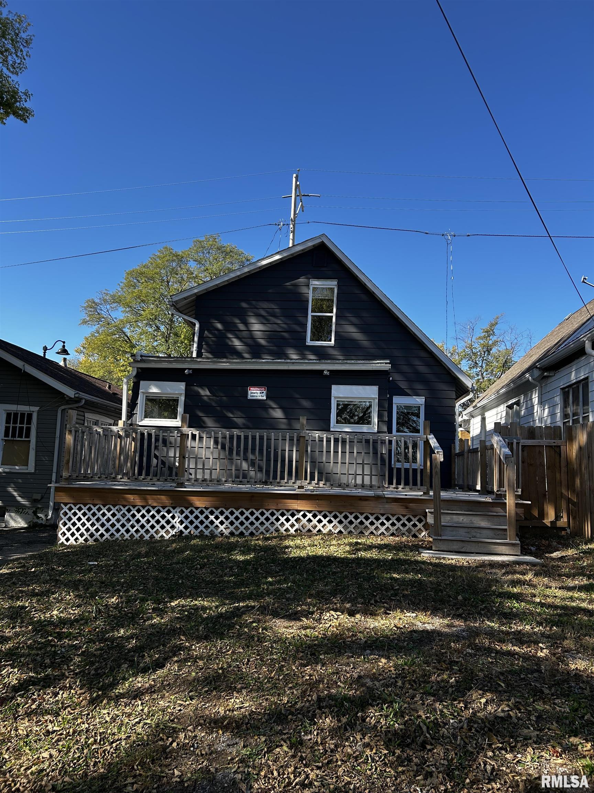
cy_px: 396
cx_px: 297
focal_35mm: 26
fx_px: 595
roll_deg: -1.6
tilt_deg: +8.6
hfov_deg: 53.1
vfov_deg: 67.3
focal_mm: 5.7
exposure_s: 1/1361
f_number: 1.5
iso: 50
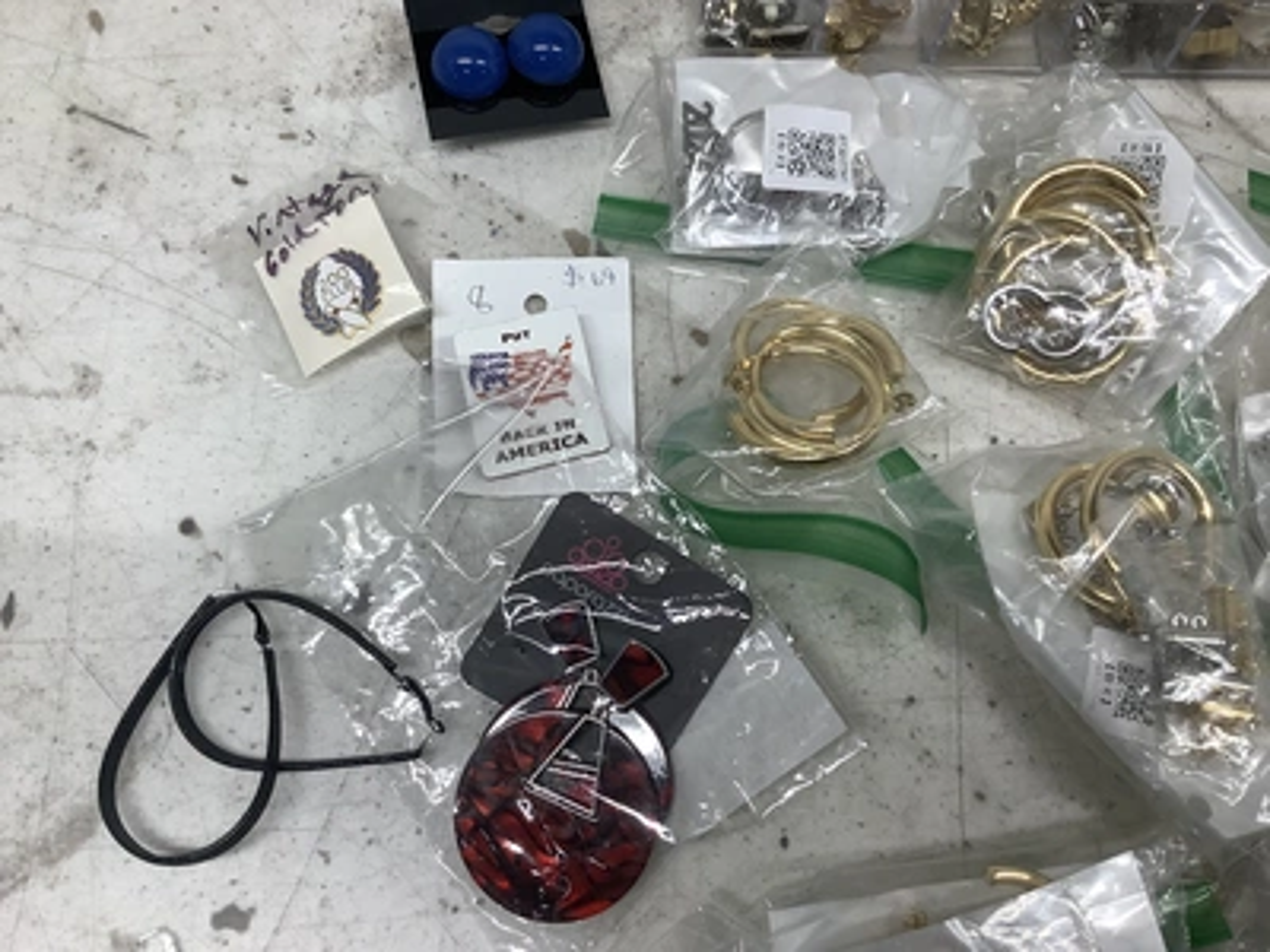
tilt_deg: -72.6
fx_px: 1137
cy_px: 476
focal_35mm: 31
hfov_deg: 58.4
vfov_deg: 45.4
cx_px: 635
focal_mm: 3.3
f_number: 2.4
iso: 64
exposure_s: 1/120
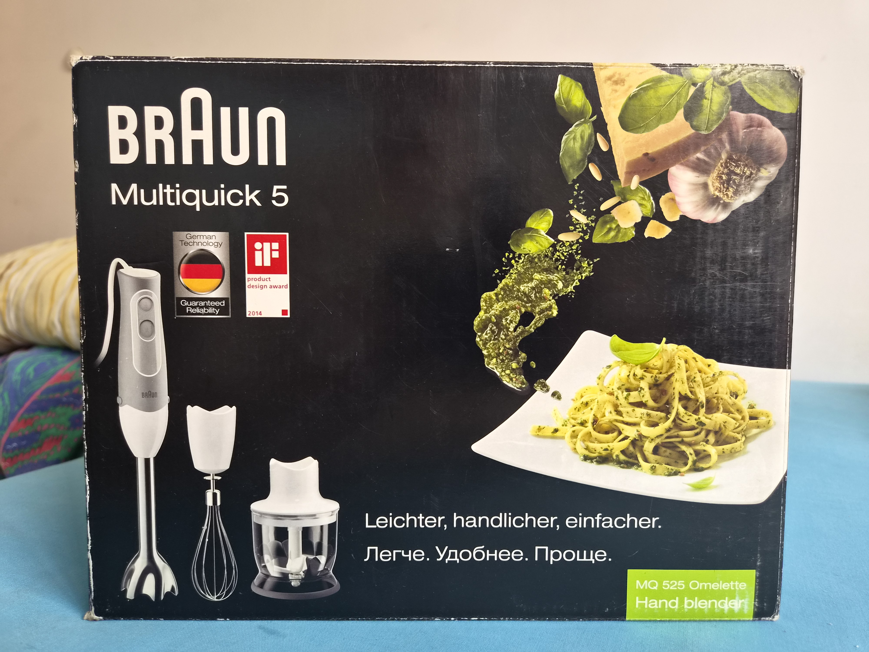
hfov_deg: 73.9
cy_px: 326
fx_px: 577
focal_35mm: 23
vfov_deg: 58.9
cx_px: 434
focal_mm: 5.4
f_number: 1.8
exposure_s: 1/100
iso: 250
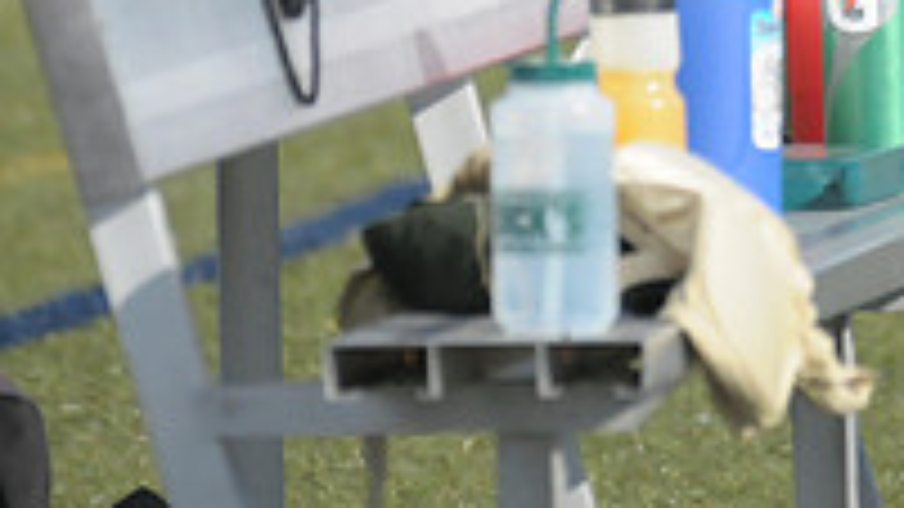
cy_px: -308
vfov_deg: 0.9
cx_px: 868
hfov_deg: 1.6
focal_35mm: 1315
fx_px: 31517
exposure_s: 1/8000
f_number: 4
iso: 1600
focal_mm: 290
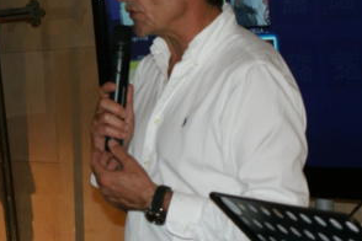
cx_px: 156
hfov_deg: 17.8
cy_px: 43
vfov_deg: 11.9
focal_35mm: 115
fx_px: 1155
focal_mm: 45
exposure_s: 1/80
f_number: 5.6
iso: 400
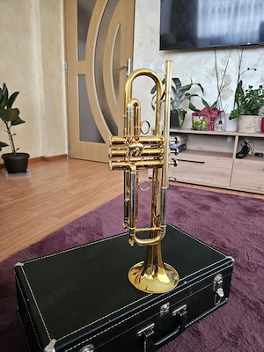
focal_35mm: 23
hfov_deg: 58.9
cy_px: 176
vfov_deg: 73.9
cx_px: 132
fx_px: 234
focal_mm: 5.4
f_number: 1.8
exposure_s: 1/33.4
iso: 500
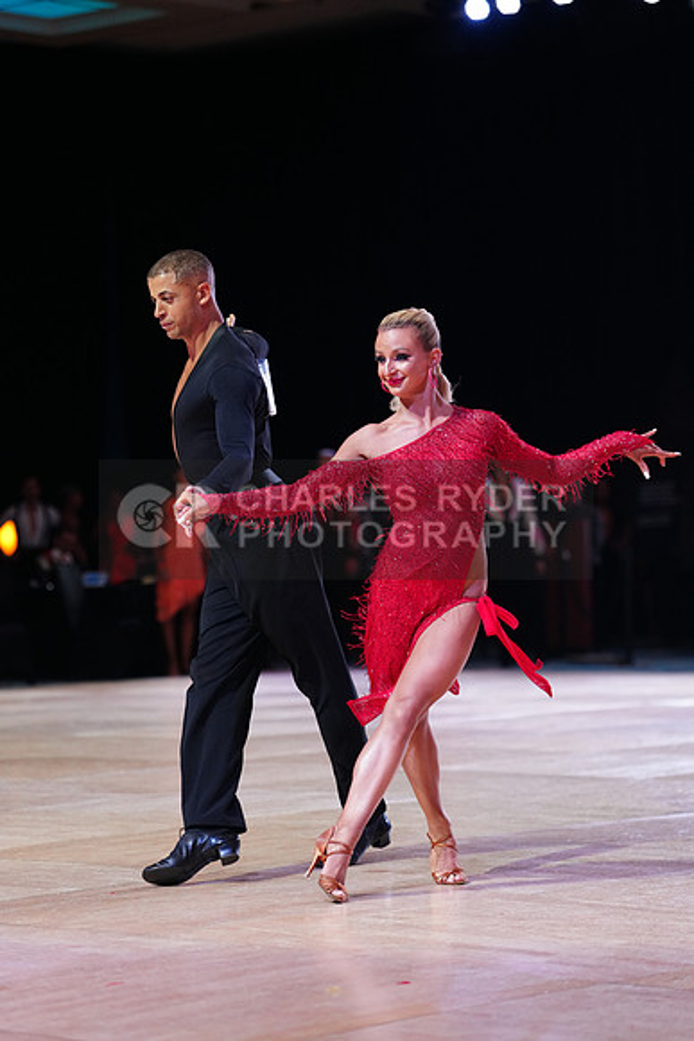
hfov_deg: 13.0
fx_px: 3034
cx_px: 347
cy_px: 520
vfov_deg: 19.5
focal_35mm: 105
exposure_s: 1/500
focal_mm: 105
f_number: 2.8
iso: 2000
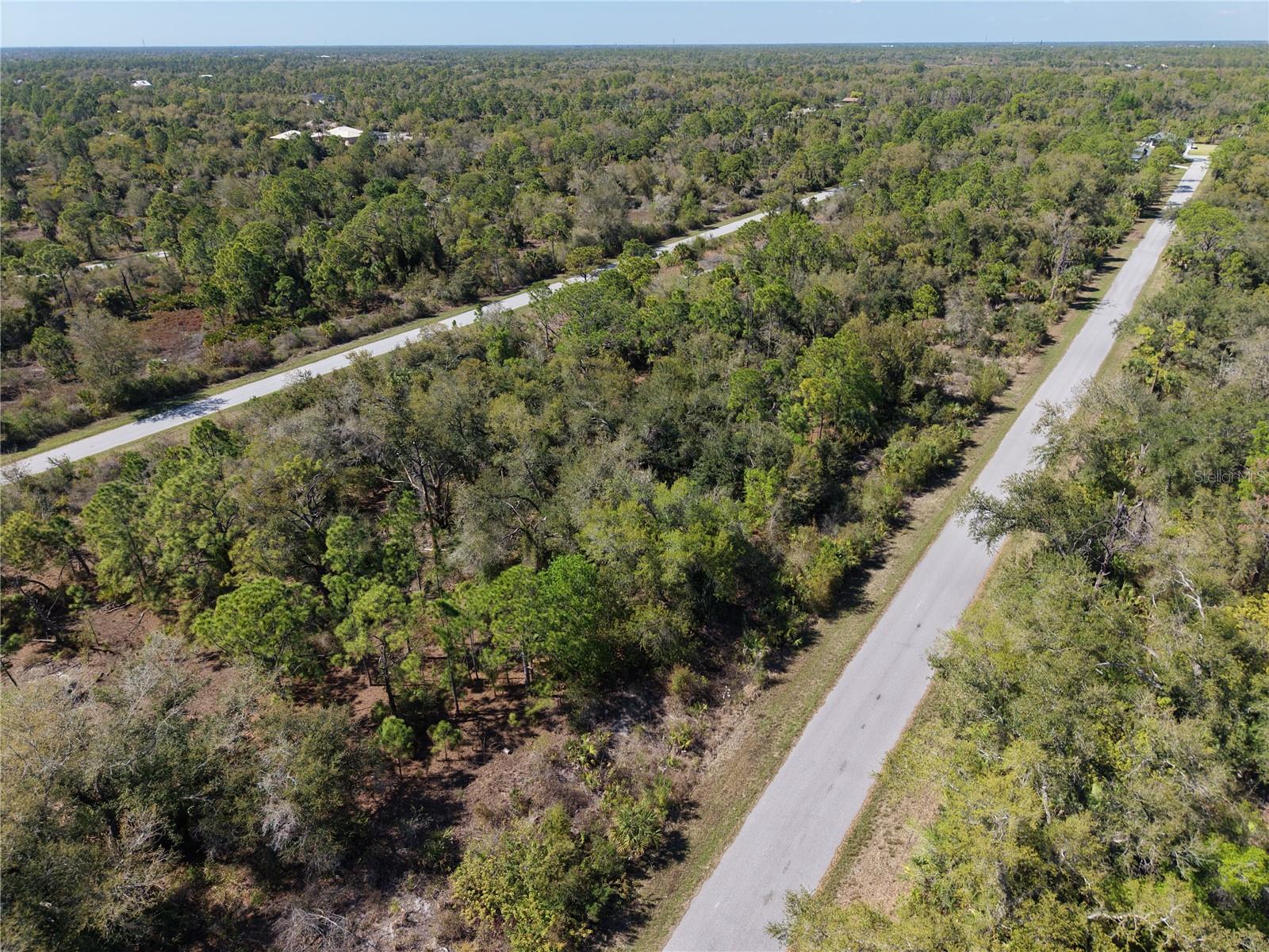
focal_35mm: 24
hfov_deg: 71.6
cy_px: 476
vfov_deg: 56.8
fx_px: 880
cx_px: 634
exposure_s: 1/4000
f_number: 1.8
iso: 200
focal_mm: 8.67
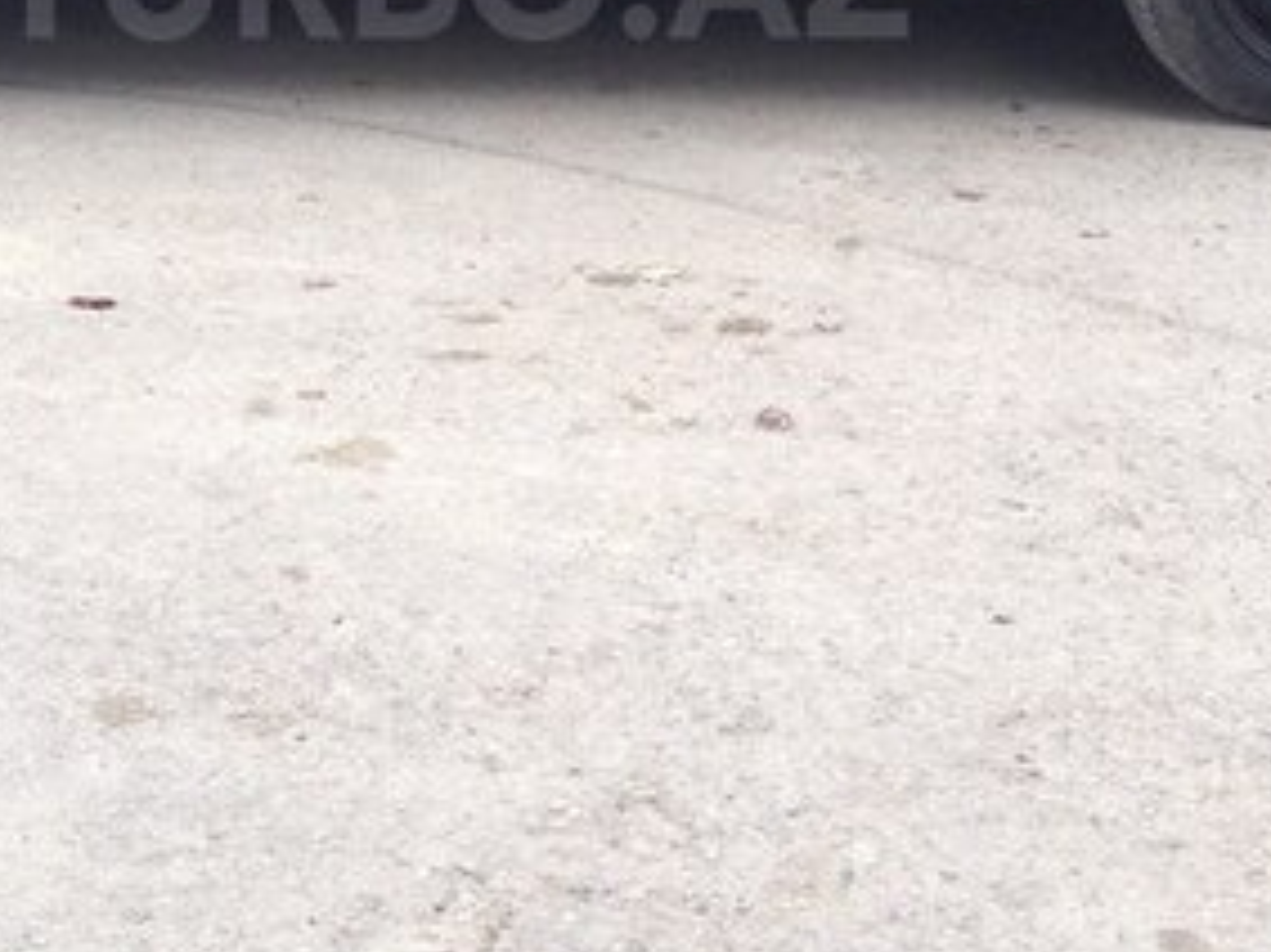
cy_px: -29
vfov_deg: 18.6
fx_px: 2826
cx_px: 449
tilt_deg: -13.7
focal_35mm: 77
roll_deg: -2.0
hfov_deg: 25.2
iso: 50
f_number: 2.4
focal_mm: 4.12
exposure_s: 1/154
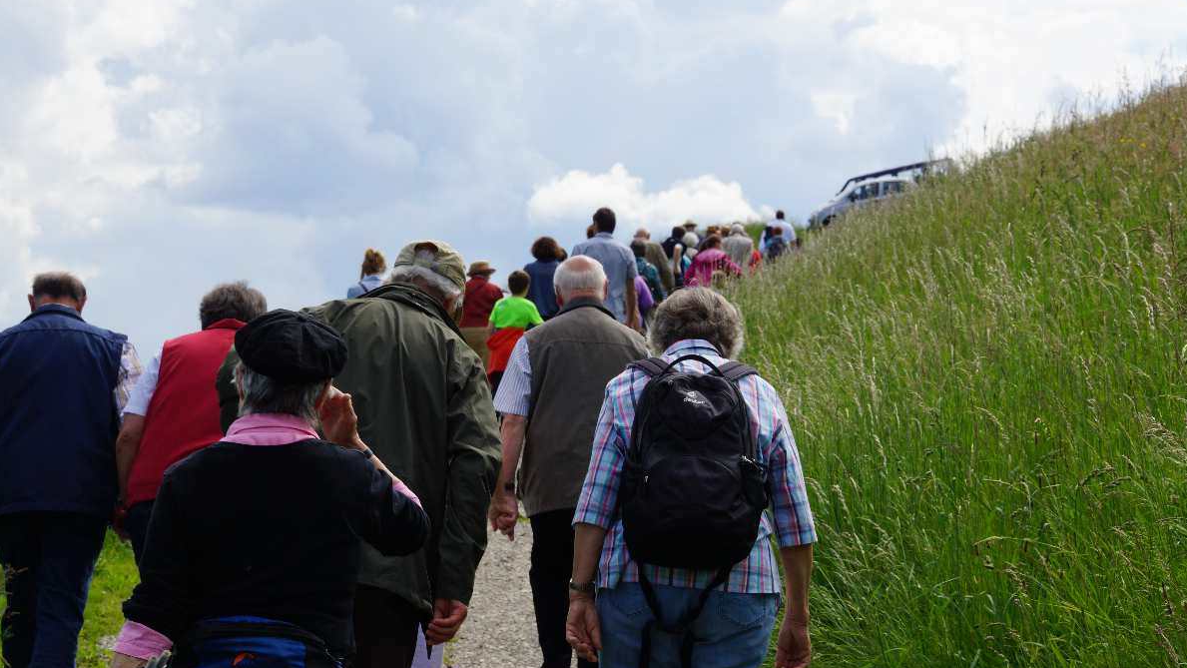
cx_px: 595
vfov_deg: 10.9
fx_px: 3494
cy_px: 327
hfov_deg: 19.3
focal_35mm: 111
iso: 100
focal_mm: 70
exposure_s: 1/160
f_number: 10
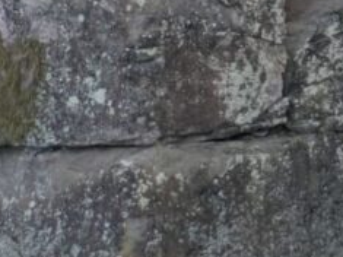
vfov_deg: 12.4
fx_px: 1079
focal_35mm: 109
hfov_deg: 14.8
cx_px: 690
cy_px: -199
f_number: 1.89
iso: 44
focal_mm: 5.43
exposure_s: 1/364
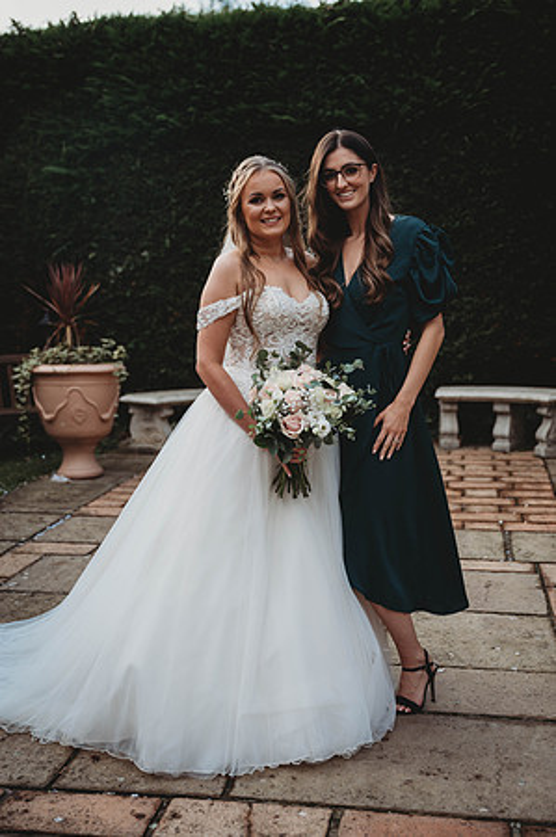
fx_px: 1022
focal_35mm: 44
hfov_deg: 30.4
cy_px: 418
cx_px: 278
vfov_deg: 44.5
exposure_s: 1/500
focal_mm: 44
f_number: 2.8
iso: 100
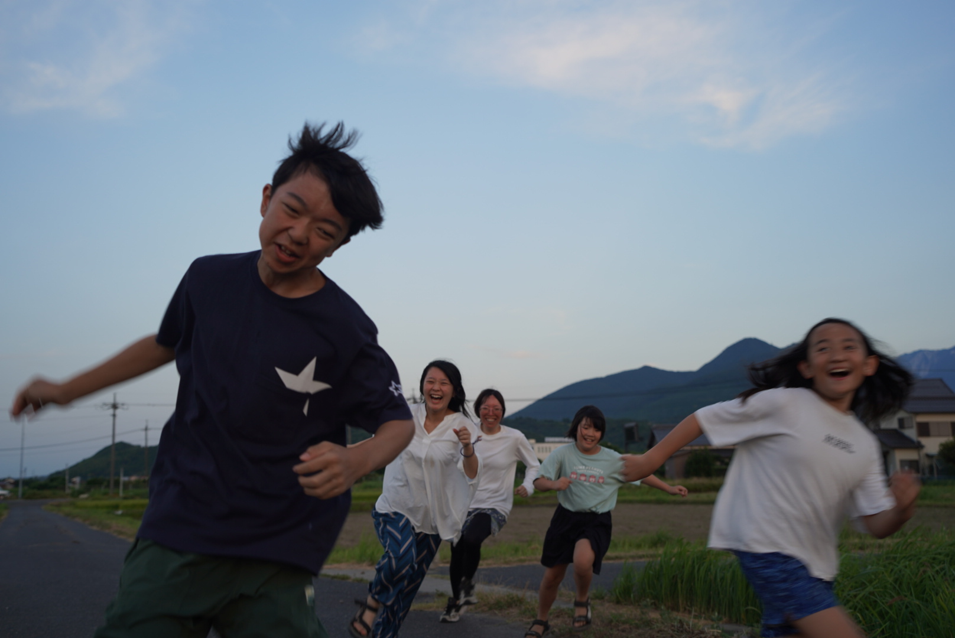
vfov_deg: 33.5
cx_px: 478
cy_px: 319
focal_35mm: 40
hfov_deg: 48.4
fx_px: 1062
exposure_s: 1/160
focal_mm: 40
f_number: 4
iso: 160
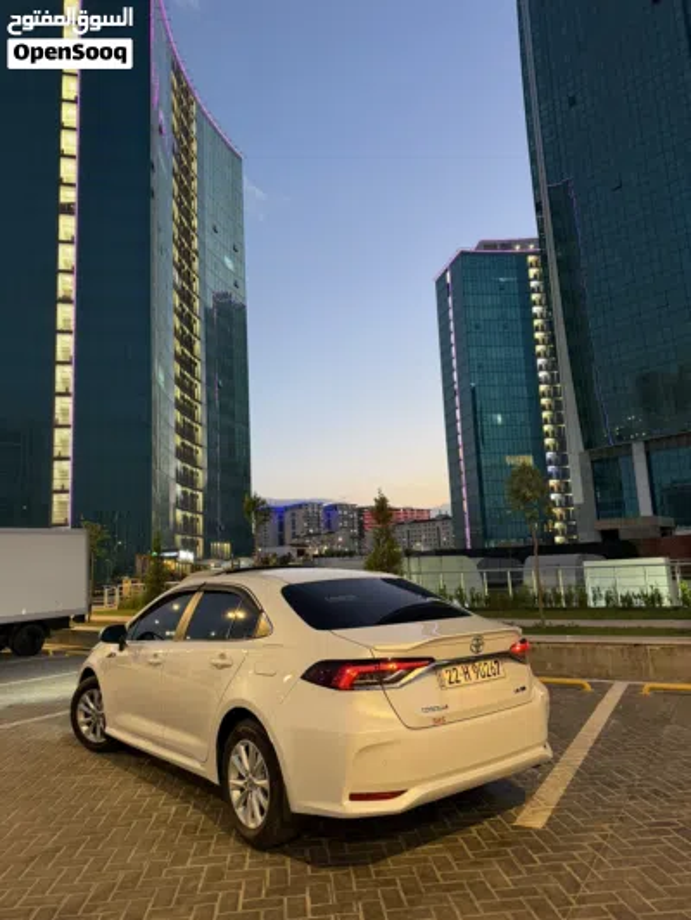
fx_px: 639
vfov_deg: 71.6
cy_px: 460
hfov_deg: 56.8
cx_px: 346
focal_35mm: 24
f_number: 1.78
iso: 400
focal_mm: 6.76
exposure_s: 1/49
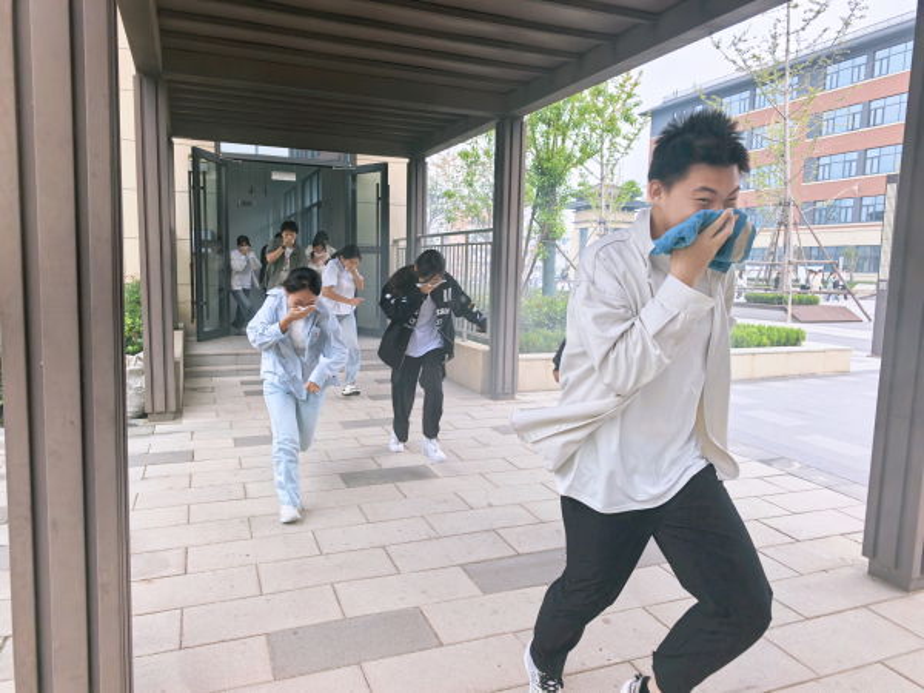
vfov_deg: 56.8
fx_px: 641
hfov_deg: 71.6
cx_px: 462
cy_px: 346
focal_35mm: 24
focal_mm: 6.98
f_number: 2
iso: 200
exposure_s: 1/1996
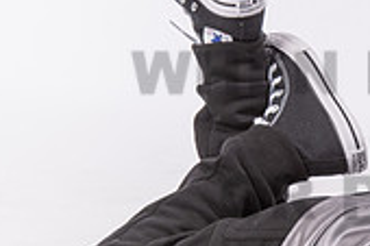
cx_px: 494
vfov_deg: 2.6
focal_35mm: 524
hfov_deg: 3.9
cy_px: 129
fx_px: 5380
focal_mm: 135
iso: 250
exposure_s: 1/160
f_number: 11
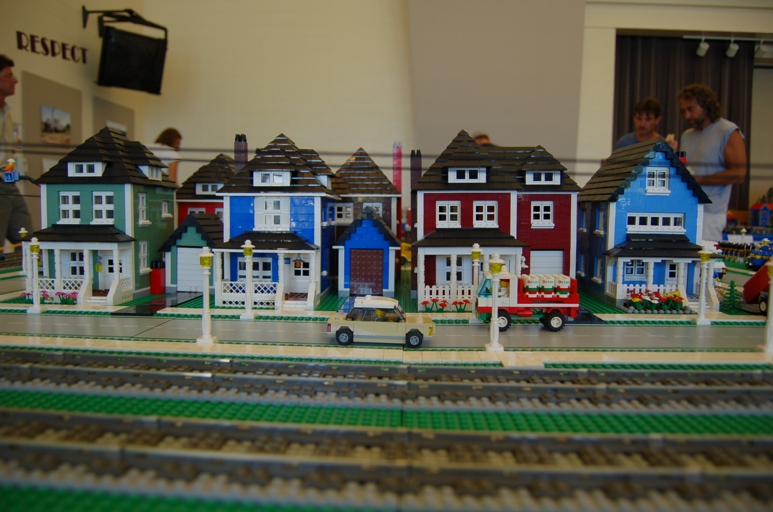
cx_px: 386
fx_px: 579
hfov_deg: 67.5
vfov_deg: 47.8
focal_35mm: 27
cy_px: 256
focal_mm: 18
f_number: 3.5
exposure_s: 1/100
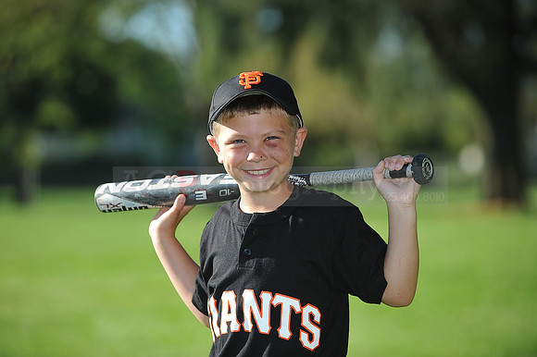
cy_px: 178
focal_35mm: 200
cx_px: 268
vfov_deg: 6.9
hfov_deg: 10.3
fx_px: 2982
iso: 200
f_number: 4
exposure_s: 1/1000
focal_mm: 200
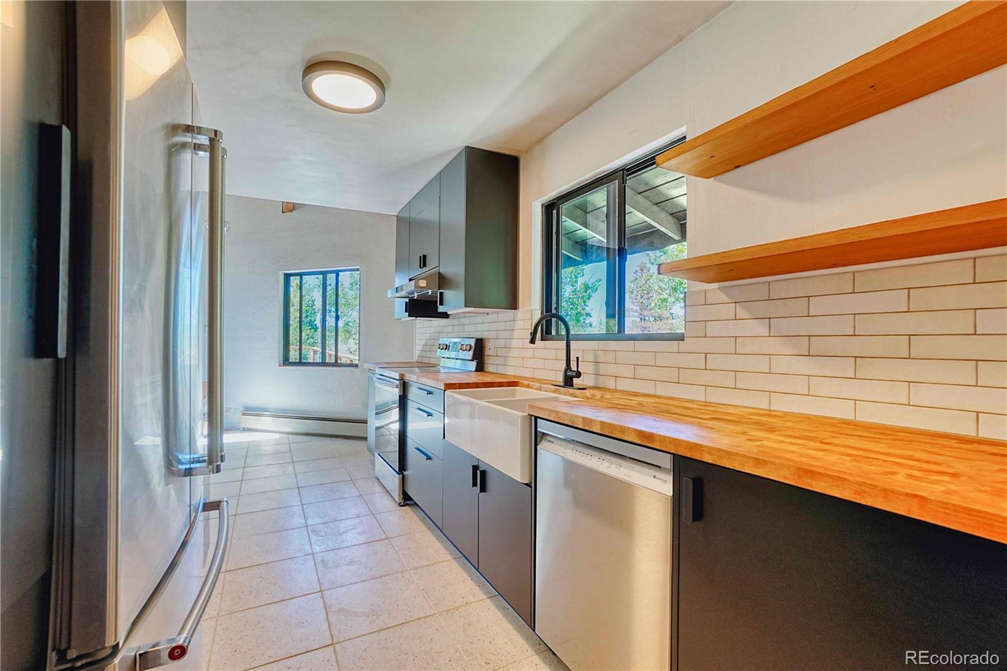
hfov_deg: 100.4
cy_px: 336
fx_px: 419
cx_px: 504
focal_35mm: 15
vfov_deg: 77.3
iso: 320
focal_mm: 10
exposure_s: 1/25
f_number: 6.3
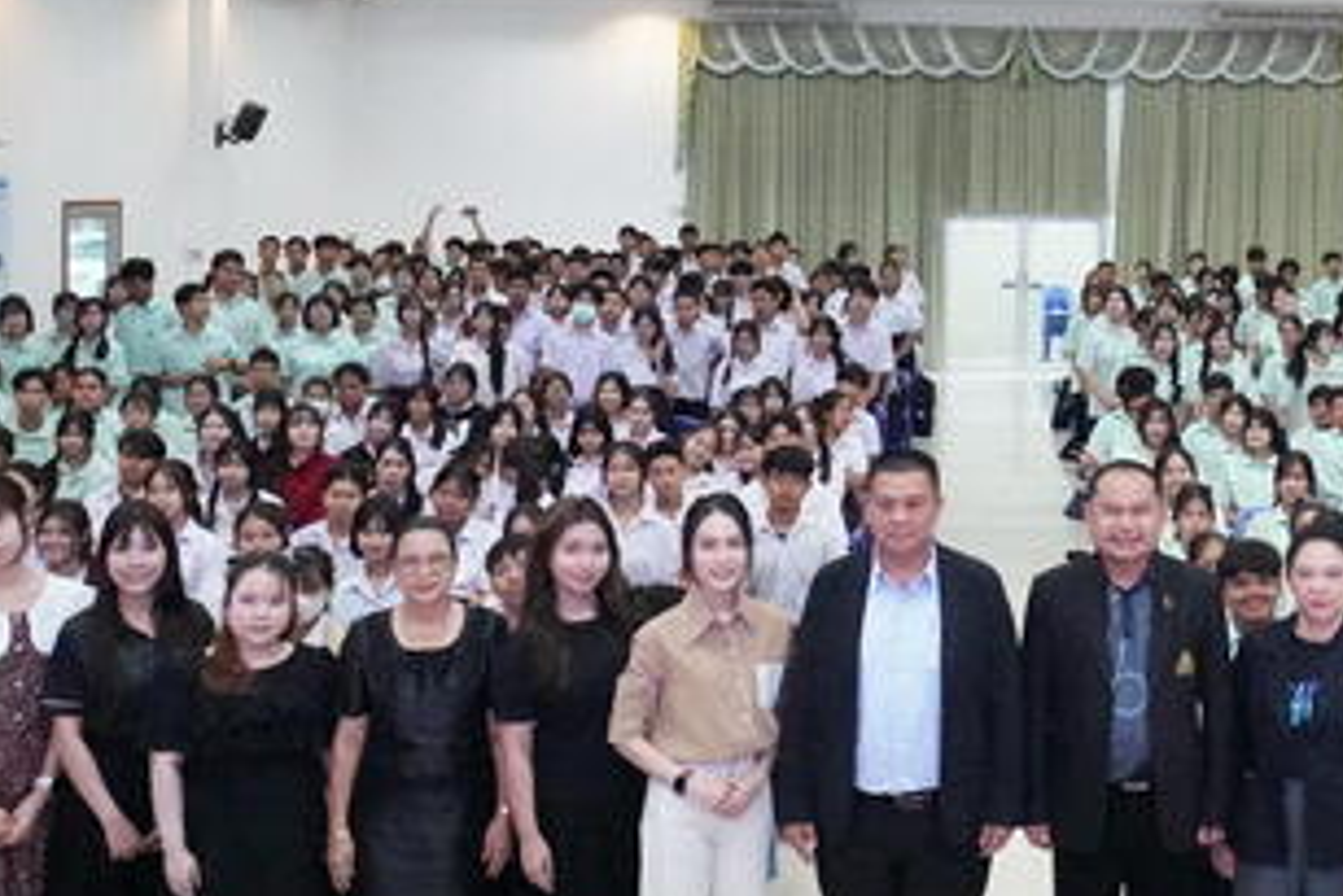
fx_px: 1866
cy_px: 243
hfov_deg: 38.4
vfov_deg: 26.7
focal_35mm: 50
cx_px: 1028
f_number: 5.6
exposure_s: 1/320
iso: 16000
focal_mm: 16
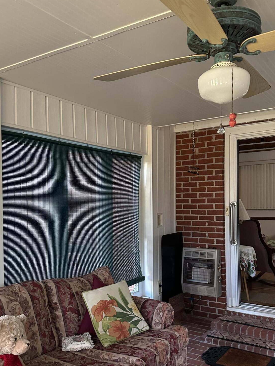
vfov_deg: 55.2
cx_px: 146
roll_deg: +0.3
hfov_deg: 42.9
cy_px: 205
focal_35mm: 33
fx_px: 350
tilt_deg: +1.8
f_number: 1.78
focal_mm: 6.86
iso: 800
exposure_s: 1/60
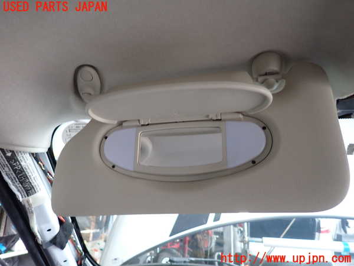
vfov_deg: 54.9
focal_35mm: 25
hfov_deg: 69.4
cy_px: 133
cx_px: 177
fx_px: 256
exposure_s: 1/50
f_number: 2
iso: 200
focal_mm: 4.5
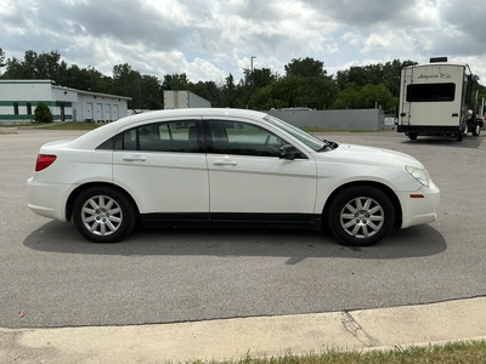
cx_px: 243
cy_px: 182
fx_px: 393
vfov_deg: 49.7
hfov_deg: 63.4
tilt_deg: -3.7
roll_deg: +0.0
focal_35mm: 28
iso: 25
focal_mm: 3
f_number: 1.8
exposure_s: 1/2058
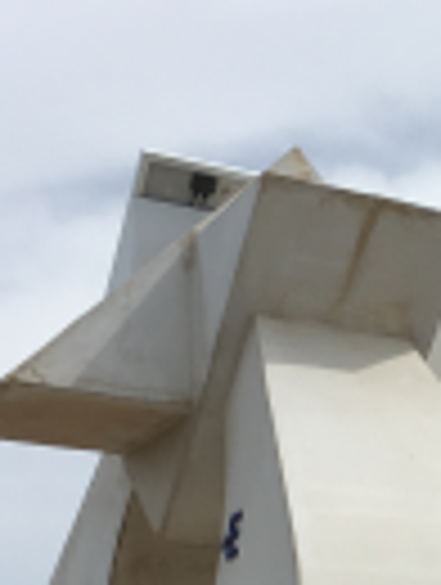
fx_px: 1812
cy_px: 688
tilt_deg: +6.7
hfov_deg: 13.1
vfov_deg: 17.5
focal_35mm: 107
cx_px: 652
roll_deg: +2.2
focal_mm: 4.15
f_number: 2.2
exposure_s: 1/3344
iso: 25
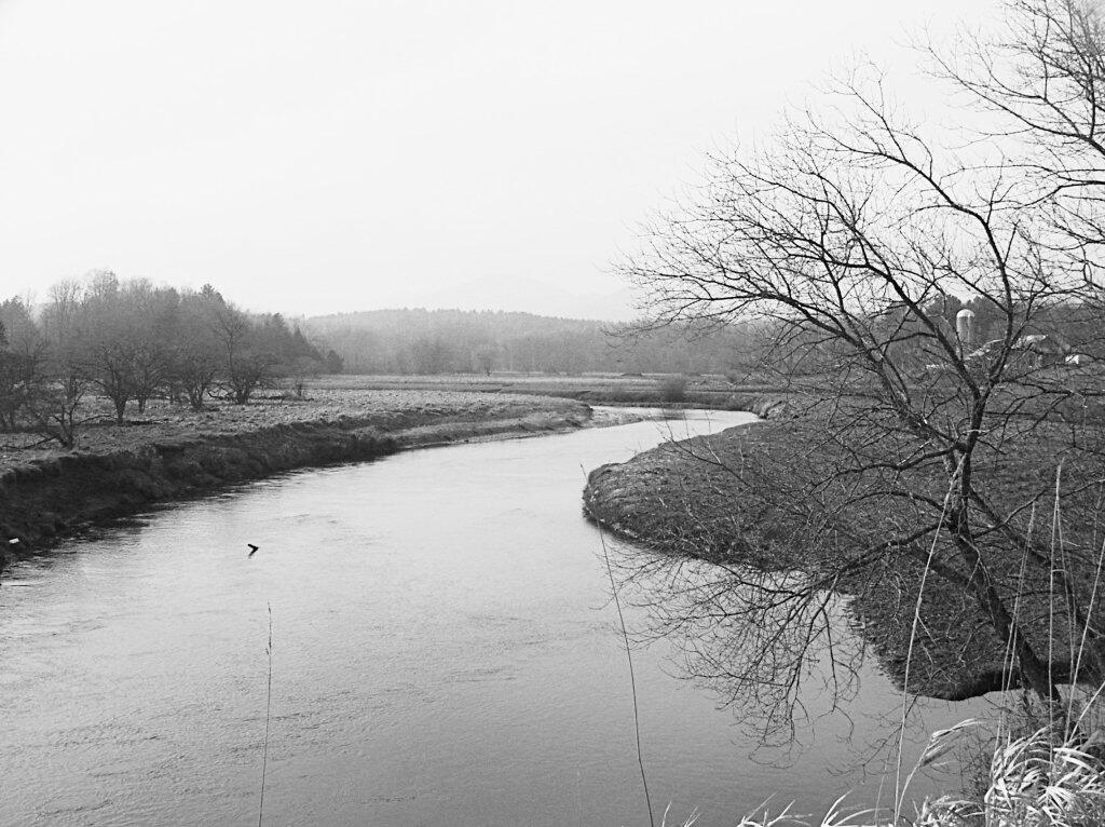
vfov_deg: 35.9
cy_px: 414
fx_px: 1276
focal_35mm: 40
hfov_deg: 46.8
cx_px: 552
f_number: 6.7
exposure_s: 1/90
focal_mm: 8.34
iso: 64
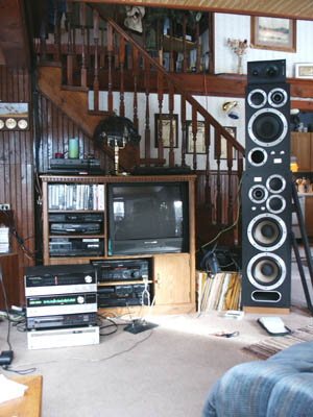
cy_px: 208
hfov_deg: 40.7
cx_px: 156
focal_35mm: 35
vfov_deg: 52.6
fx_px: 422
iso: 200
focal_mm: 7.18
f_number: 3
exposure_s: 1/8
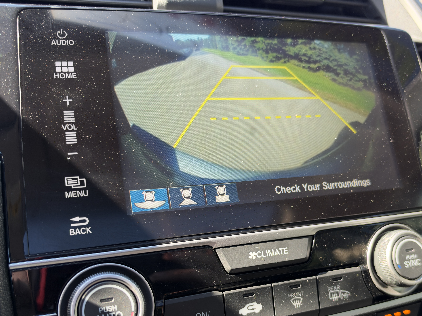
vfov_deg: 42.4
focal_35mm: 33
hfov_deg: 55.1
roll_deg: -2.2
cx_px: 246
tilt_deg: -24.7
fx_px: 402
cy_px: 208
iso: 100
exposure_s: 1/121
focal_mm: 6.93
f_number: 1.8
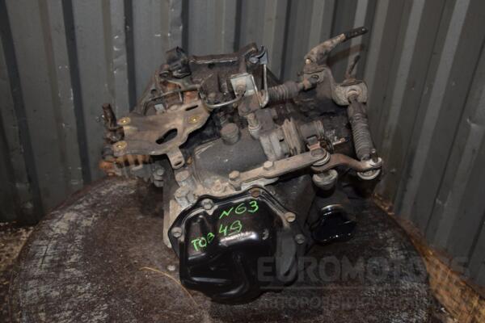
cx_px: 242
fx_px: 424
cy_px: 162
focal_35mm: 32
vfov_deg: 41.7
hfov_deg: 59.5
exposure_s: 1/60
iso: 800
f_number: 5
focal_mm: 21
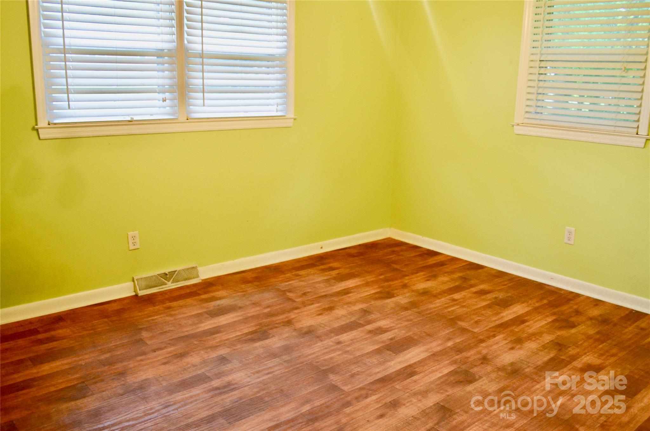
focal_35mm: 33
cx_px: 325
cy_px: 216
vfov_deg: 39.8
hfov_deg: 57.3
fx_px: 595
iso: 800
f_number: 3.8
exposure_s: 1/50
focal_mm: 22
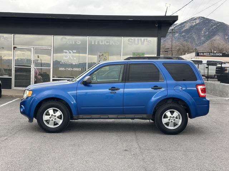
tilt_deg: -2.2
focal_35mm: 48
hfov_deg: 39.7
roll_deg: -2.3
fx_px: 318
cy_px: 86
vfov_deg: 30.3
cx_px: 114
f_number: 1.78
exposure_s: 1/120
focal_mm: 6.86
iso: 64
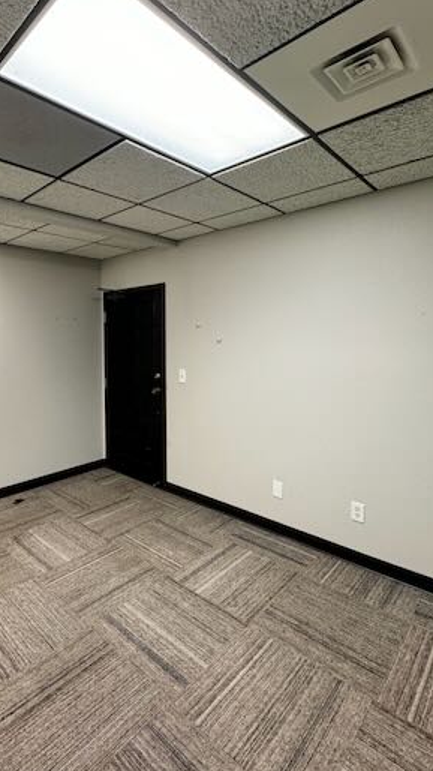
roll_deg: +0.5
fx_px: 388
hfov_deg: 57.6
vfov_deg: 89.4
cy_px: 354
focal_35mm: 19
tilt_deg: -1.4
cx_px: 163
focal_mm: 2.22
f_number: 2.2
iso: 250
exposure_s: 1/60
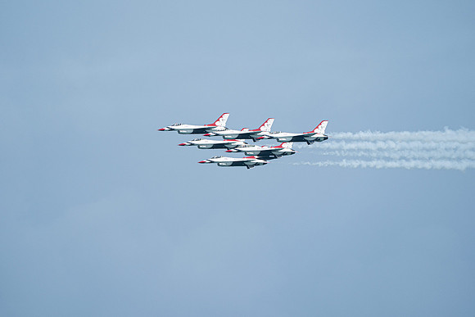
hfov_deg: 5.2
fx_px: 5279
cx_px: 238
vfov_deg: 3.4
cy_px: 158
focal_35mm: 400
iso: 640
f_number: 10
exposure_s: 1/2000
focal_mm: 400
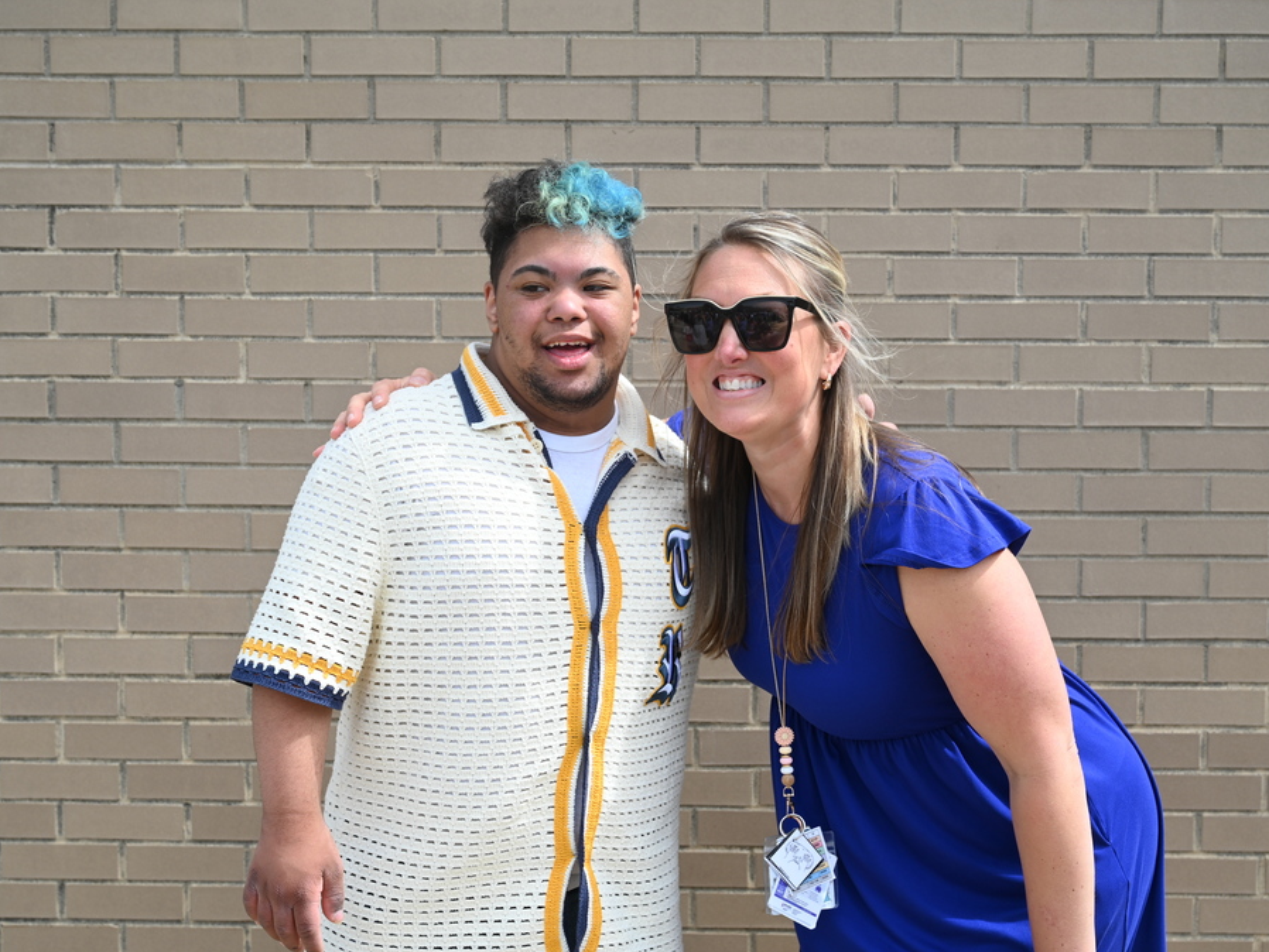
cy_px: 477
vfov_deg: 31.5
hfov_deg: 41.2
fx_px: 1687
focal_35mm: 46
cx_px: 673
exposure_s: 1/250
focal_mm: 42
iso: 100
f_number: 6.3
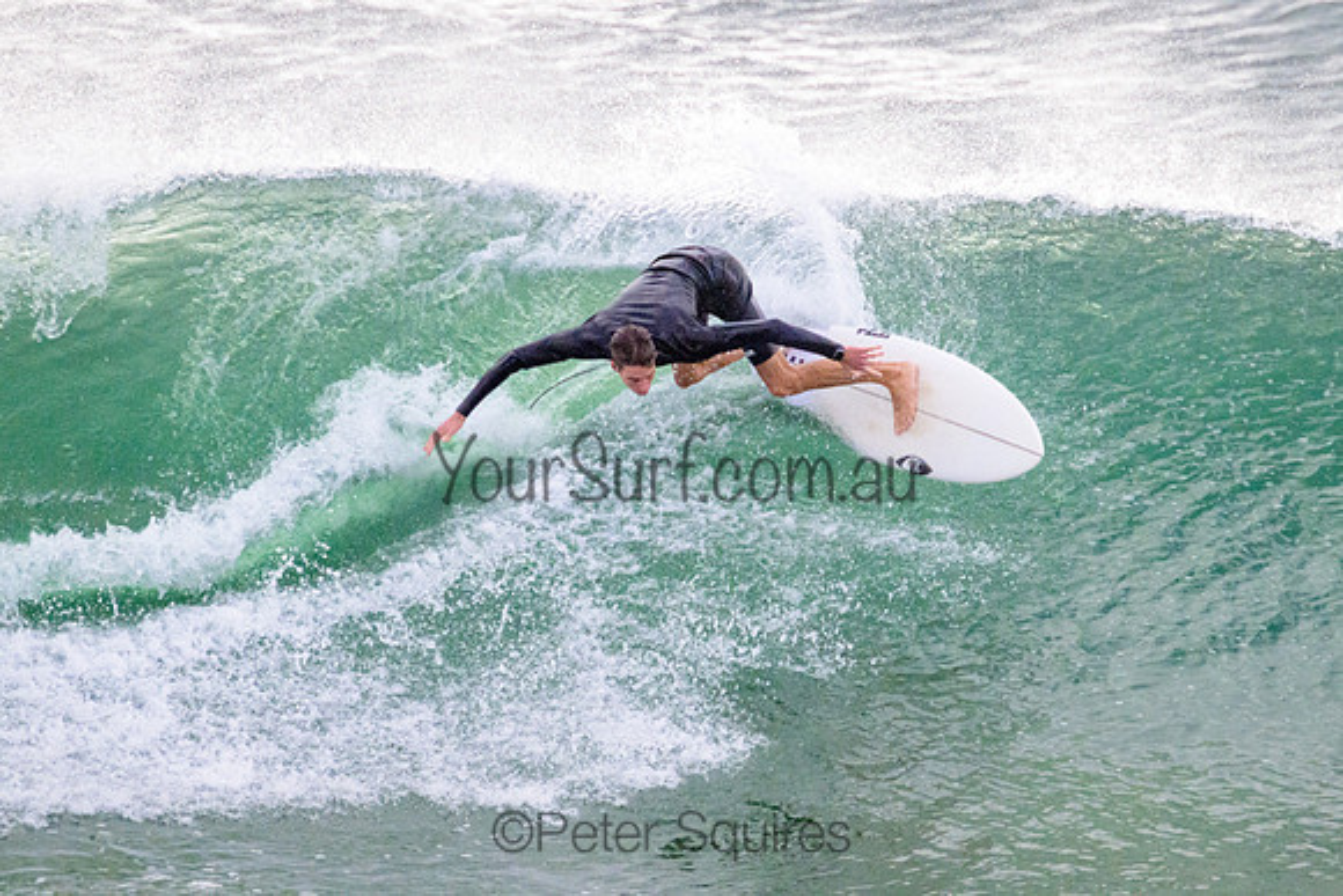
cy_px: 301
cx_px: 789
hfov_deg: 1.9
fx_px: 39638
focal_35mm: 1062
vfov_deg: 1.3
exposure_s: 1/2000
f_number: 11
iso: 2500
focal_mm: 800
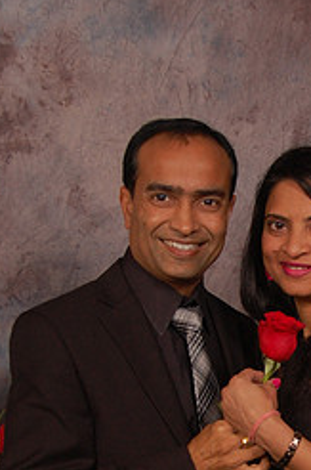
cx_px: 326
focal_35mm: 85
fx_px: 1106
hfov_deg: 15.6
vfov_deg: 23.5
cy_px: 397
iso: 400
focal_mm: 24
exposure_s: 1/200
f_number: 5.6
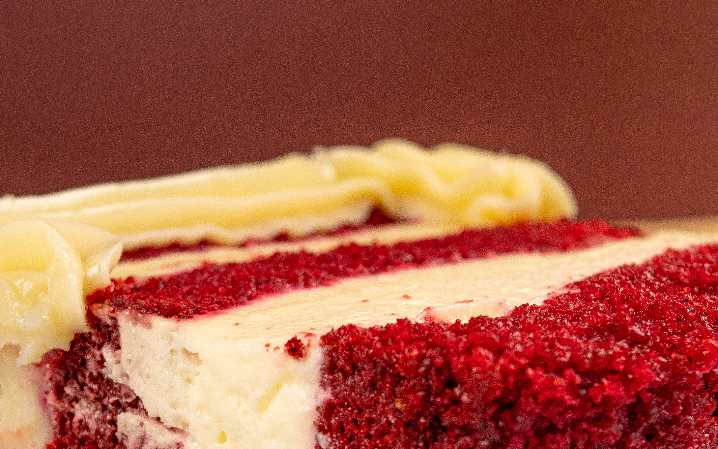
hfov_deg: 27.1
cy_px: 452
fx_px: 1487
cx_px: 345
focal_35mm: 76
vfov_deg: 16.8
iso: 1000
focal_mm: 25
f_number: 6.3
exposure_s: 1/125
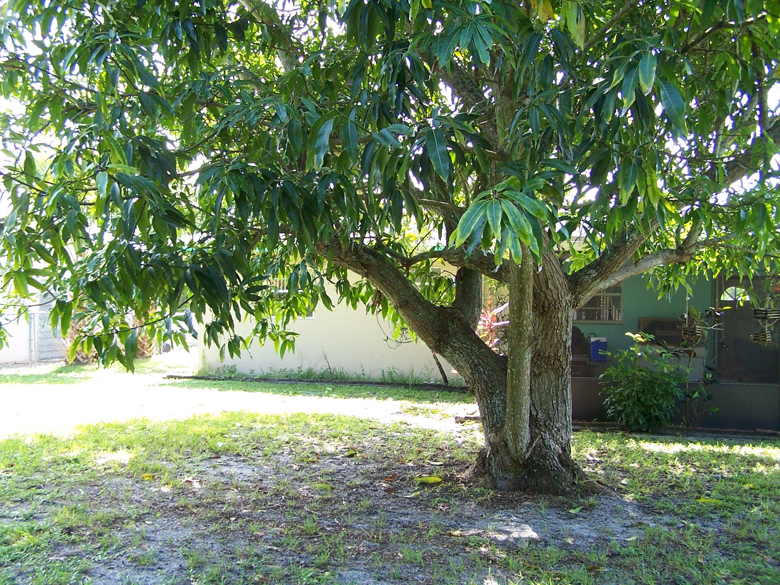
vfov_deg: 36.0
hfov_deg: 46.8
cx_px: 390
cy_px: 292
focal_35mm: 40
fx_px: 901
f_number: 2.8
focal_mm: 6.7
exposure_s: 1/60
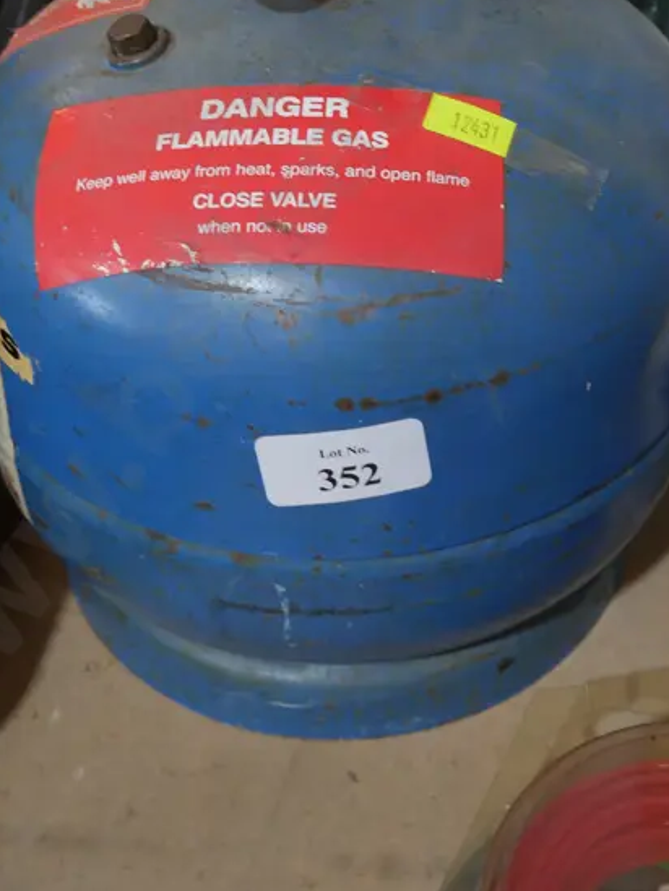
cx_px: 397
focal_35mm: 56
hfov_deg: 26.1
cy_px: 80
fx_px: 1442
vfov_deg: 32.5
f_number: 3.6
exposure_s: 1/60
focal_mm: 15
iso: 500
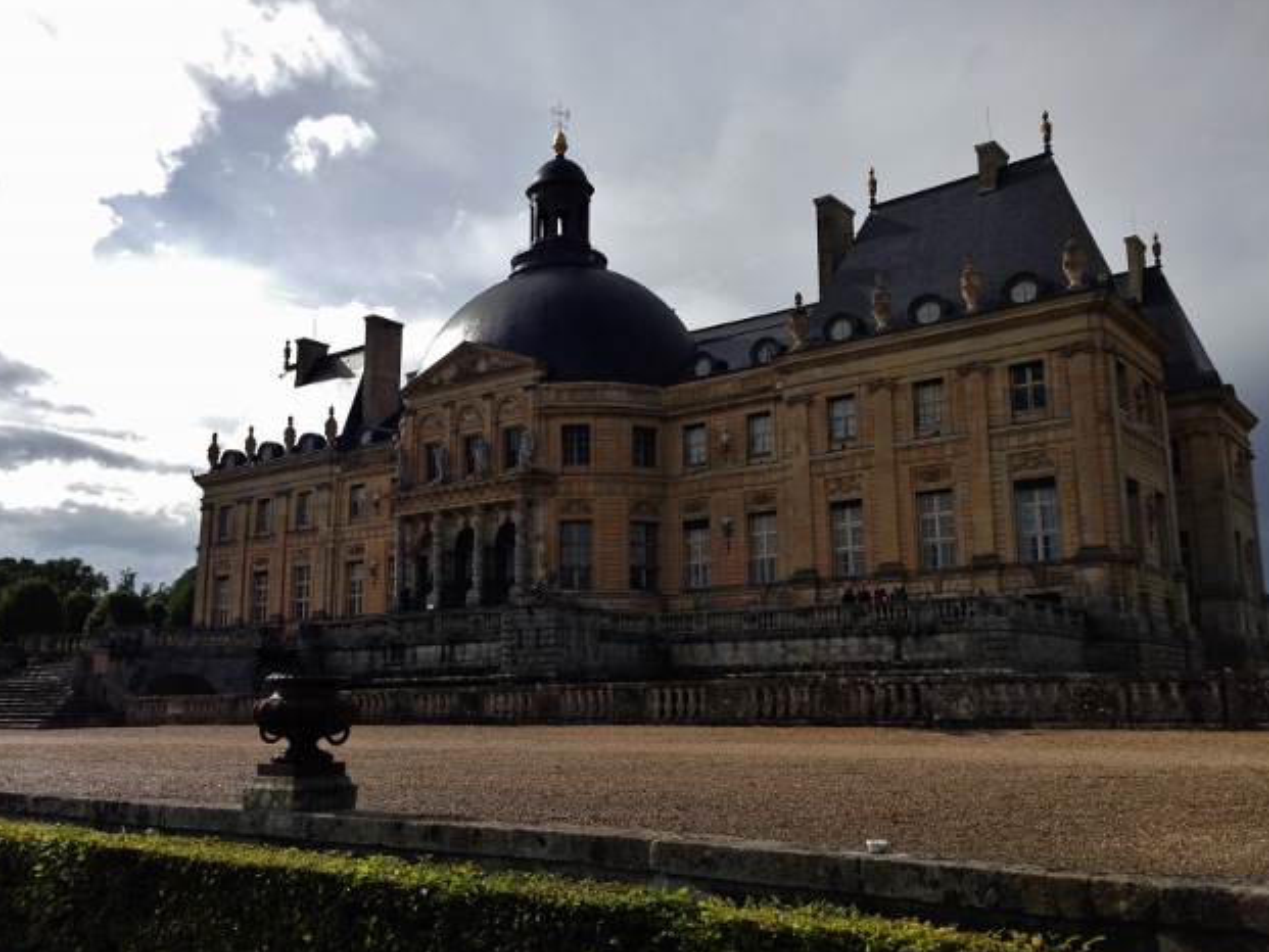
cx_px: 646
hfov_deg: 53.9
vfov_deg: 41.8
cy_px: 482
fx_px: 1247
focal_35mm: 34
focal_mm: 4.13
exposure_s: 1/2262
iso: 50
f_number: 2.4
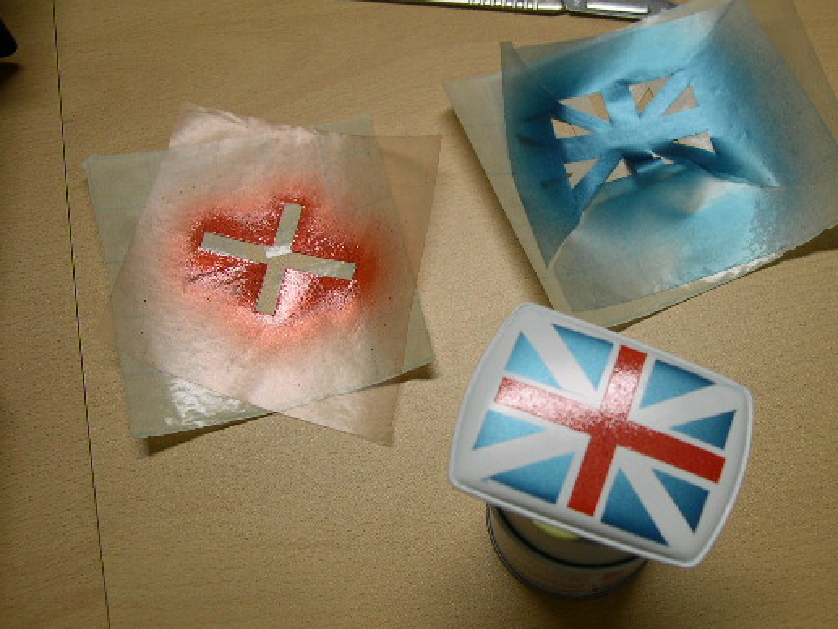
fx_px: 1138
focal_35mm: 47
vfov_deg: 30.9
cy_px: 297
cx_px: 509
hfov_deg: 40.2
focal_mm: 8
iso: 100
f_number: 2.8
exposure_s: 1/20.1
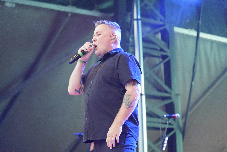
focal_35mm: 105
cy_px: 76
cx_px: 114
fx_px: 662
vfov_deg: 13.0
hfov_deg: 19.5
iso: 8000
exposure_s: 1/160
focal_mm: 105
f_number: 4
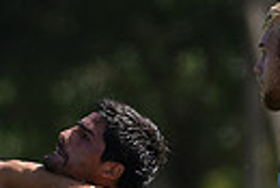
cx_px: 39
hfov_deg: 1.1
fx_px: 14599
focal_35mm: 1875
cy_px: 366
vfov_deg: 0.7
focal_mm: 420
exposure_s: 1/1000
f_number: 4
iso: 200
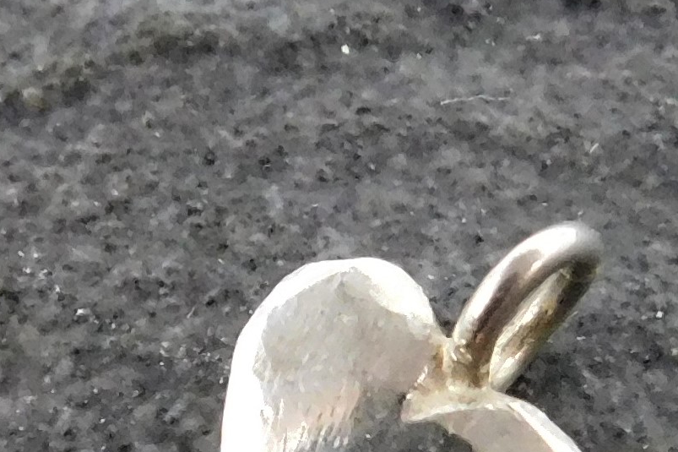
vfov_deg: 27.7
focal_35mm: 46
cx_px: 426
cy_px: 438
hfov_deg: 42.4
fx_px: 866
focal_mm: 4
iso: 800
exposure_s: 1/400
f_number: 3
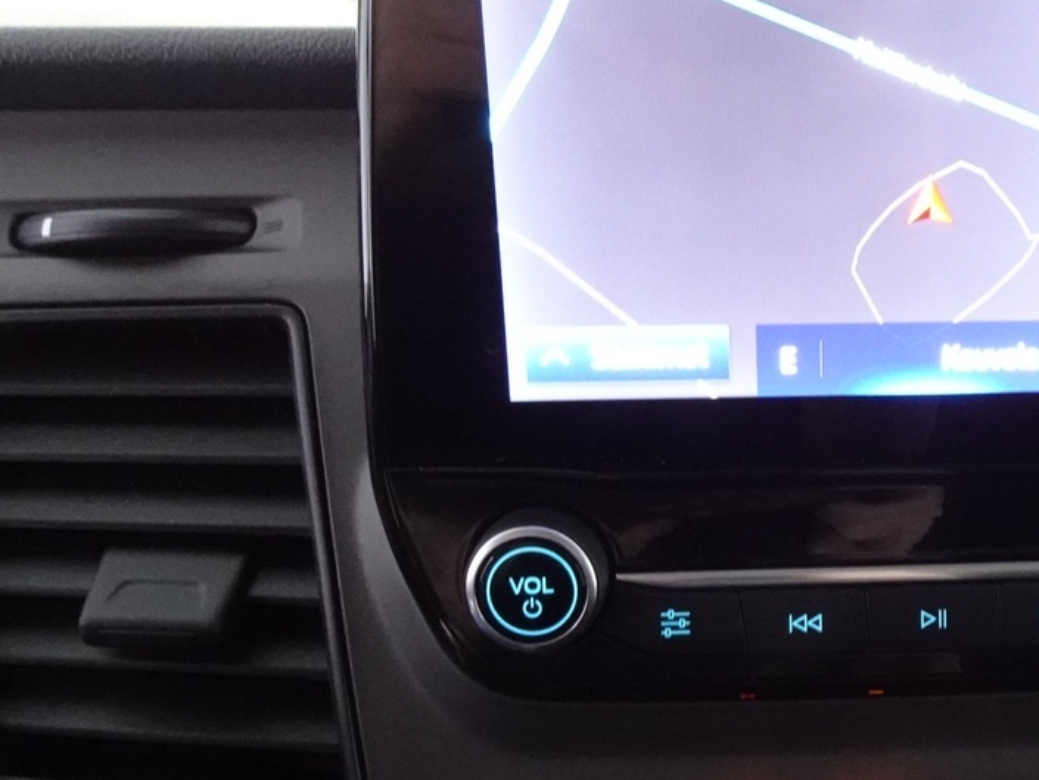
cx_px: 896
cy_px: 501
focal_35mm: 49
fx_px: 1471
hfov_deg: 36.9
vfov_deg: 29.5
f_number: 3.5
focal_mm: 4.25
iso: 800
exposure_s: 1/8
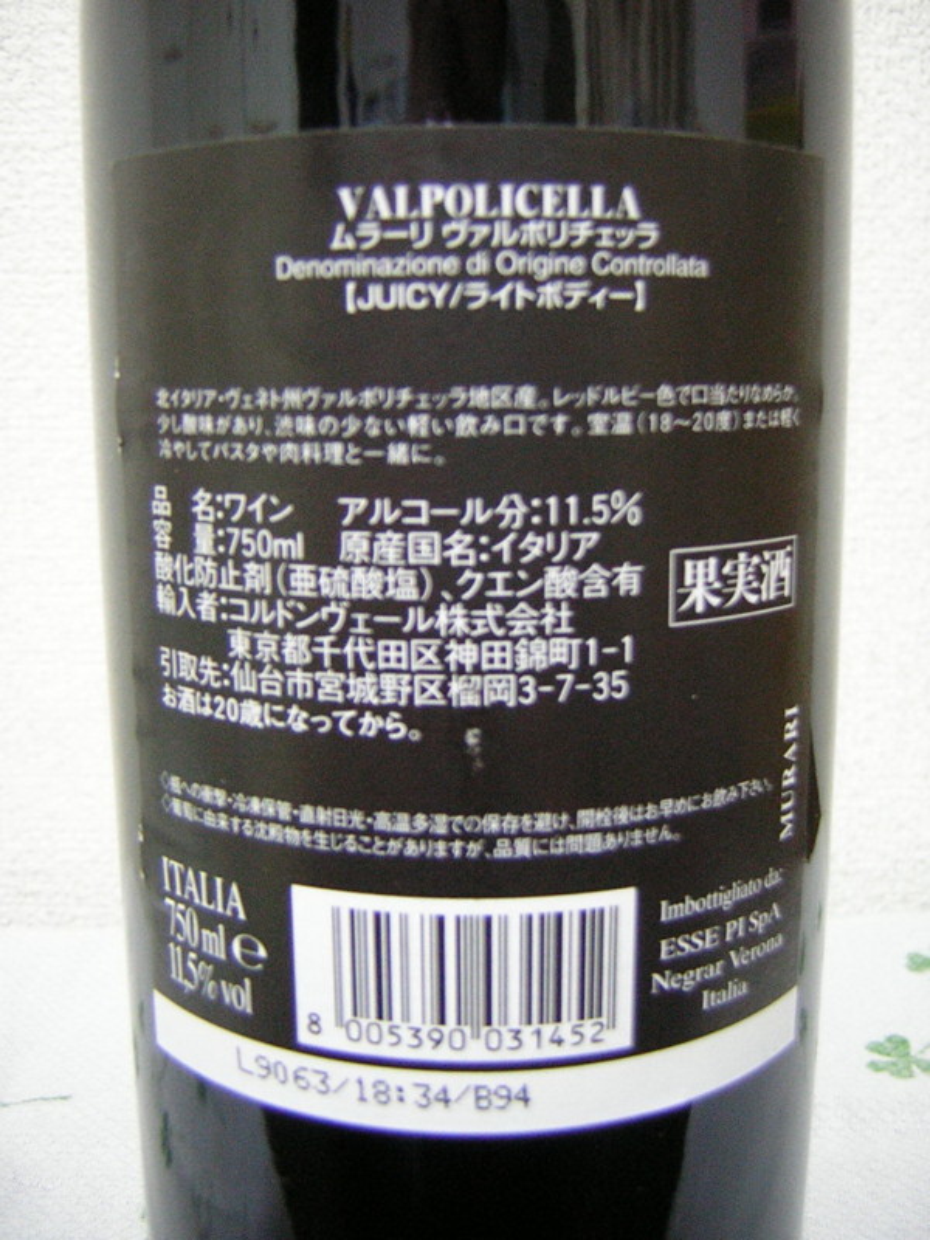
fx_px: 1290
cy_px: 620
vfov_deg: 51.4
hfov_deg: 39.7
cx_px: 465
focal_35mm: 36
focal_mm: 4.7
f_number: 2.6
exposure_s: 1/6.4
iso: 160
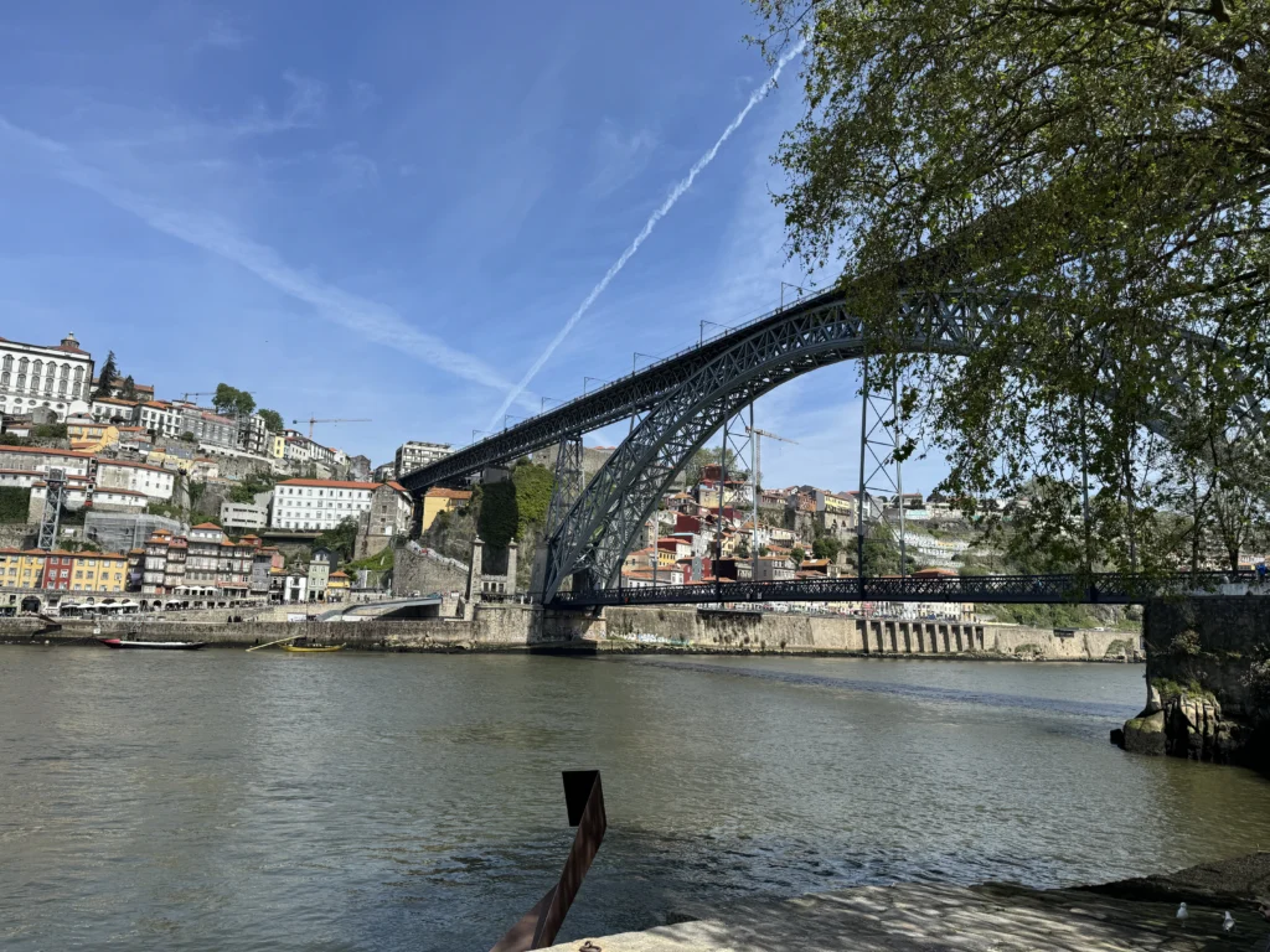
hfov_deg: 71.6
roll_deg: -1.9
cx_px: 635
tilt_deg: +8.8
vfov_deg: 56.8
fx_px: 881
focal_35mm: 24
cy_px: 476
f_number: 1.78
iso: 80
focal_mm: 6.86
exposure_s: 1/4608
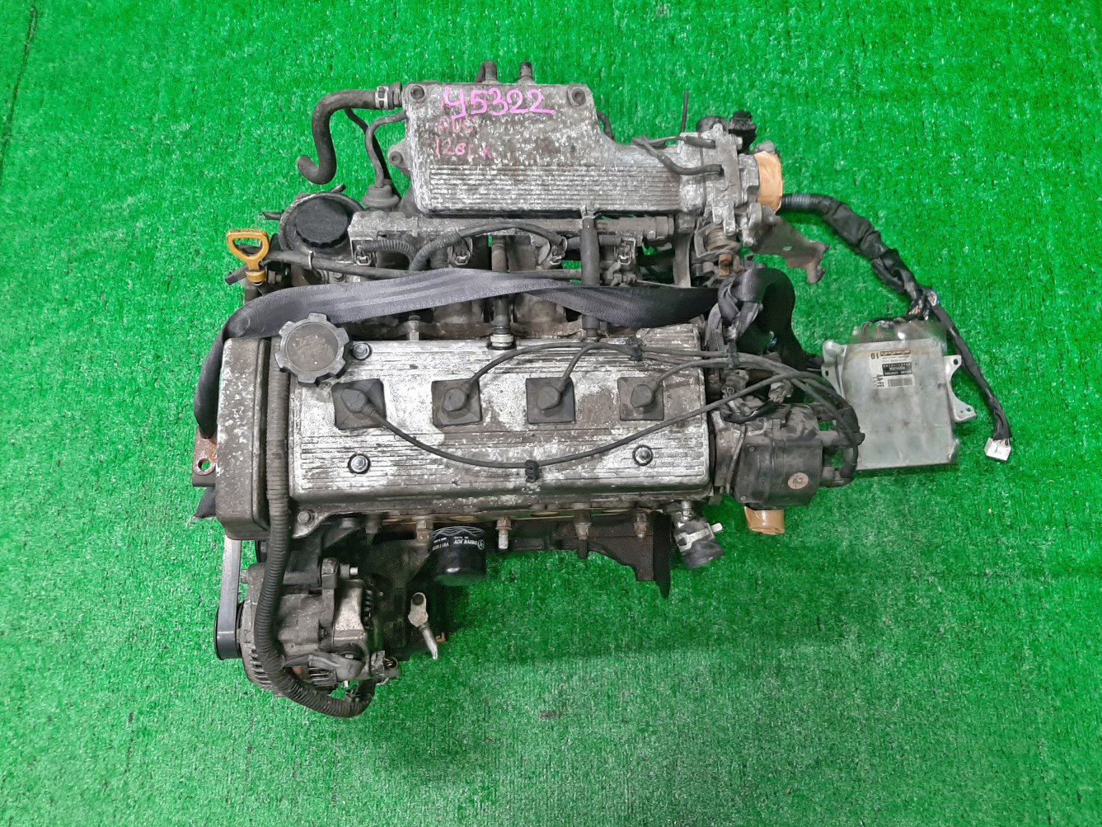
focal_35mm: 28
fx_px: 891
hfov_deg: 63.4
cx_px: 588
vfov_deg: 49.7
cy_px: 394
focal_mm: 3.93
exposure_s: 1/50
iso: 176
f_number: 1.7
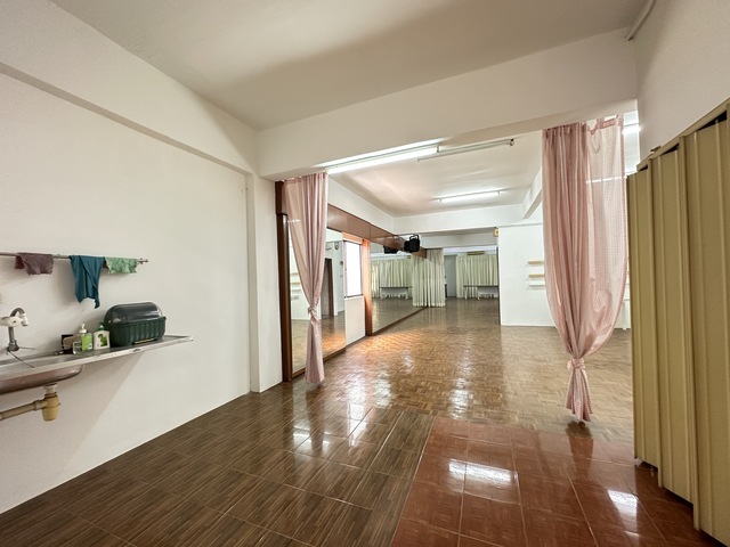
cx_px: 365
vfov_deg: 85.7
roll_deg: +1.5
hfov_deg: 102.1
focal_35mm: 14
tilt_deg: +1.8
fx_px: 295
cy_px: 274
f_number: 2.2
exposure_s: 1/50
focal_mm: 2.22
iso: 320
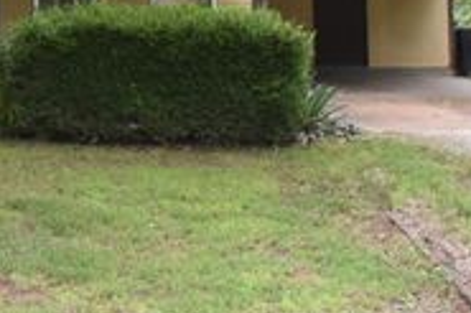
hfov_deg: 22.7
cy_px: -101
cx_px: -20
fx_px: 1116
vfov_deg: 15.2
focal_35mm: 85
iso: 800
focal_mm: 21
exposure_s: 1/125
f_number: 5.6
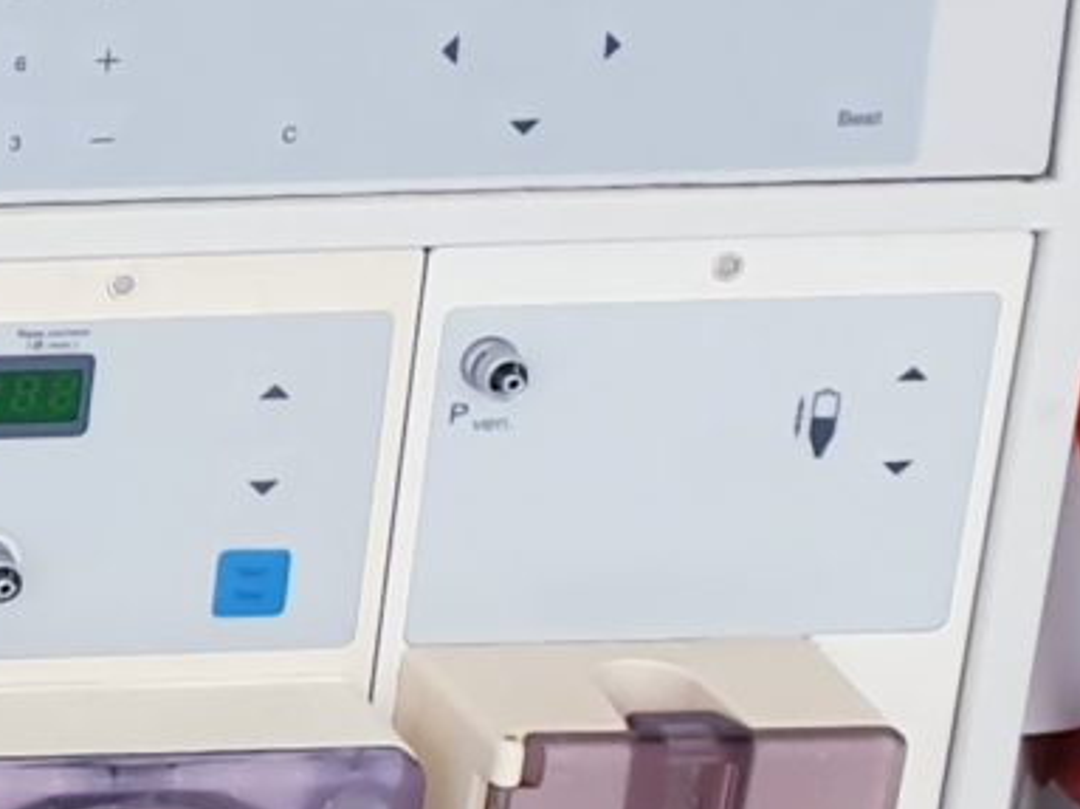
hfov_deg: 9.4
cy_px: 392
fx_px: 5427
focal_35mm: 174
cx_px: -1937
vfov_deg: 8.5
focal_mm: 4.3
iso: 80
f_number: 2.4
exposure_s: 1/100
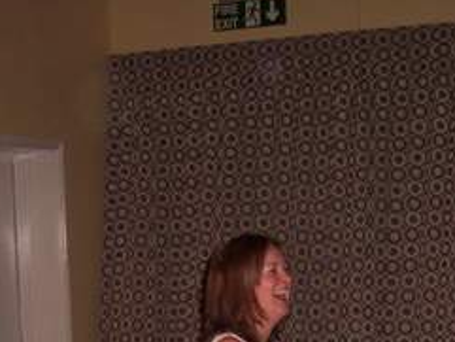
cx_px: 240
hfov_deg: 19.4
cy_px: 406
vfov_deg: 14.2
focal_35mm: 101
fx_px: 1328
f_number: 2.8
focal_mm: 8
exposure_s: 1/30
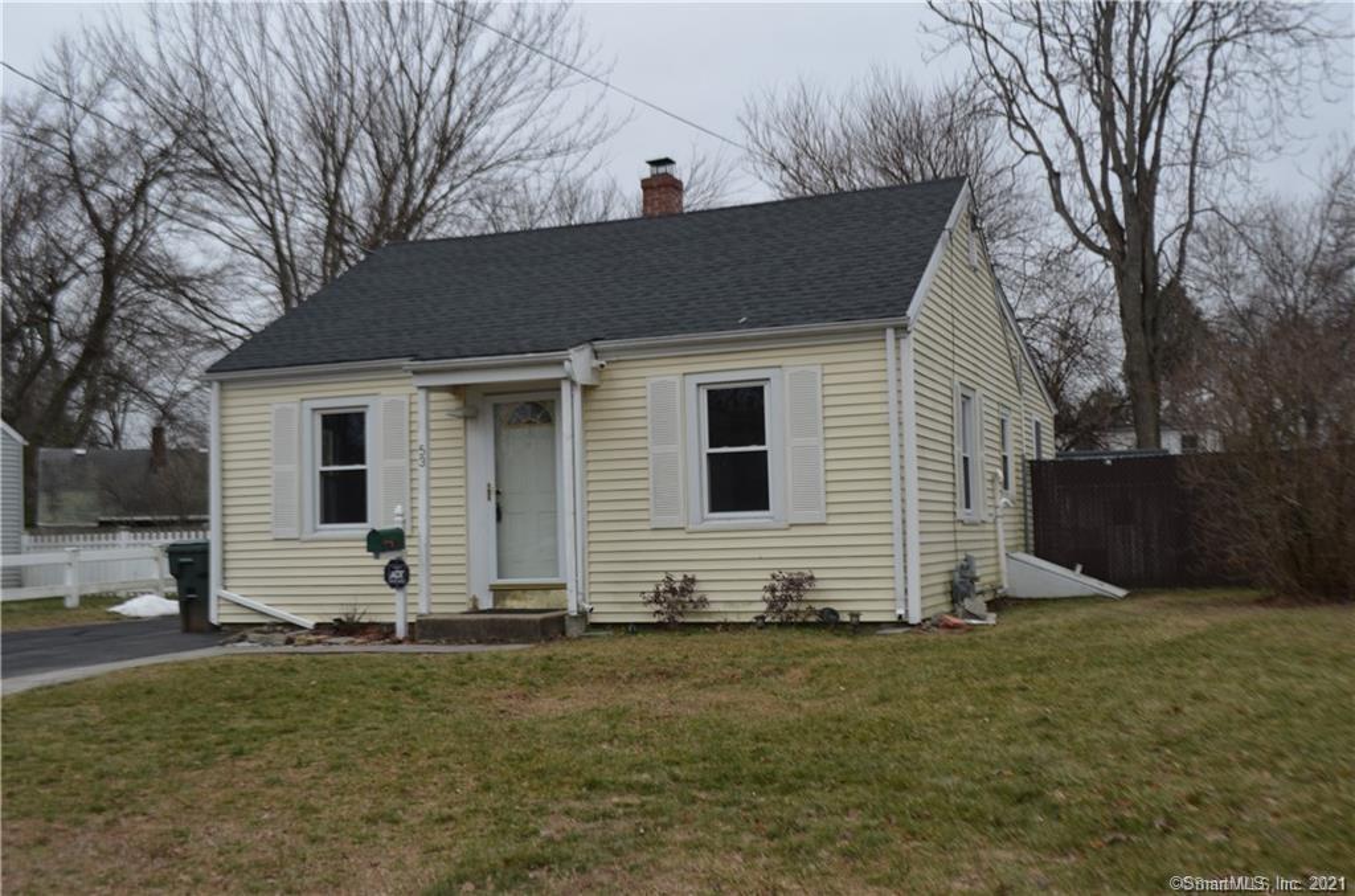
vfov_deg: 36.7
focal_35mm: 36
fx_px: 1351
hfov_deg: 53.3
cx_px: 678
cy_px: 448
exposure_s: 1/160
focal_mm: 24
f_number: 6.3
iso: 200
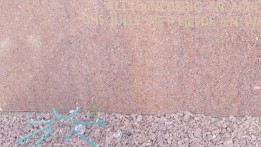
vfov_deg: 17.3
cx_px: 257
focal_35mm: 67
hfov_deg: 29.5
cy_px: -23
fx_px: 464
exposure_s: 1/125
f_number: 11
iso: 800
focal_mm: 20
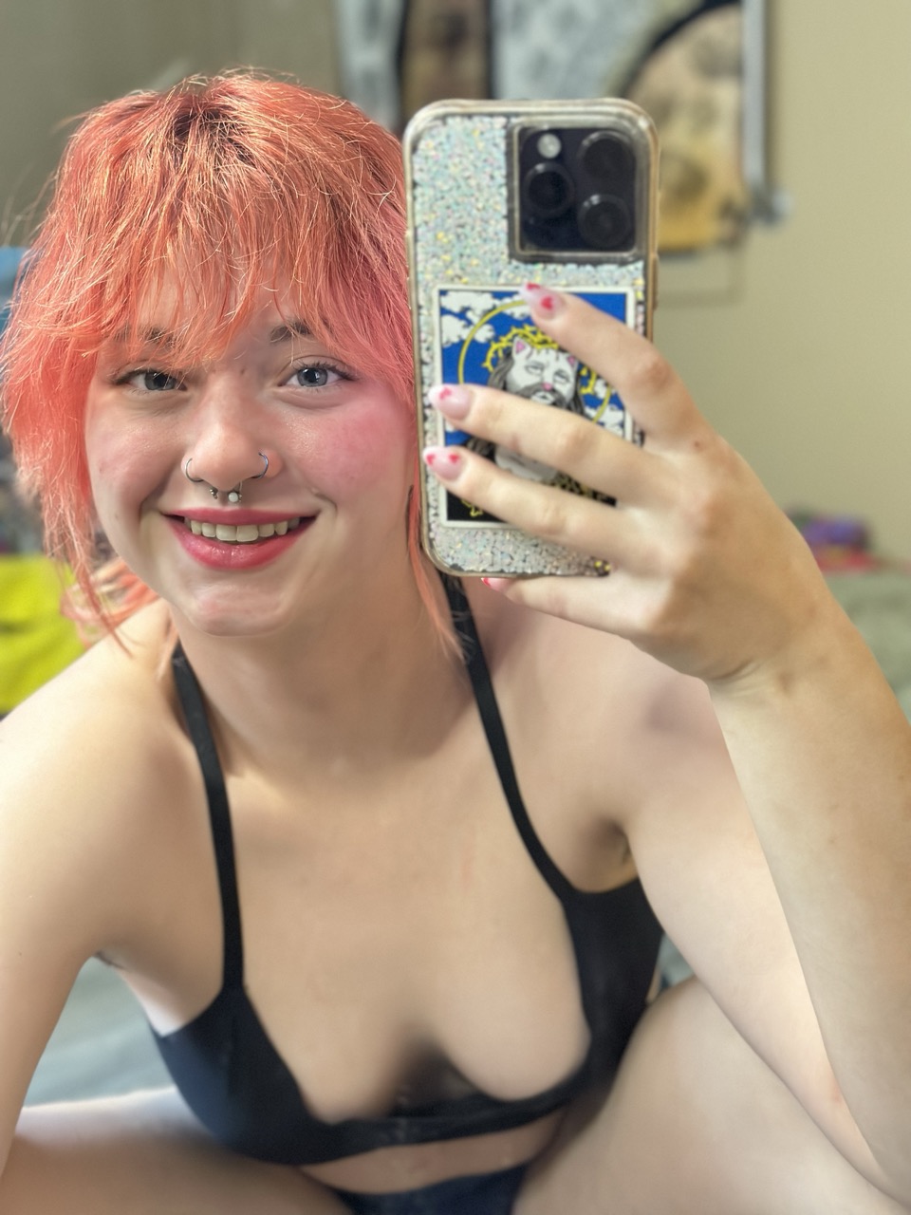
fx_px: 1684
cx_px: 456
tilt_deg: -16.4
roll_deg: +2.6
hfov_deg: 30.3
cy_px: 608
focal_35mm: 48
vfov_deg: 39.7
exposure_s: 1/17
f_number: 1.78
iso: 1000
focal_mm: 6.86
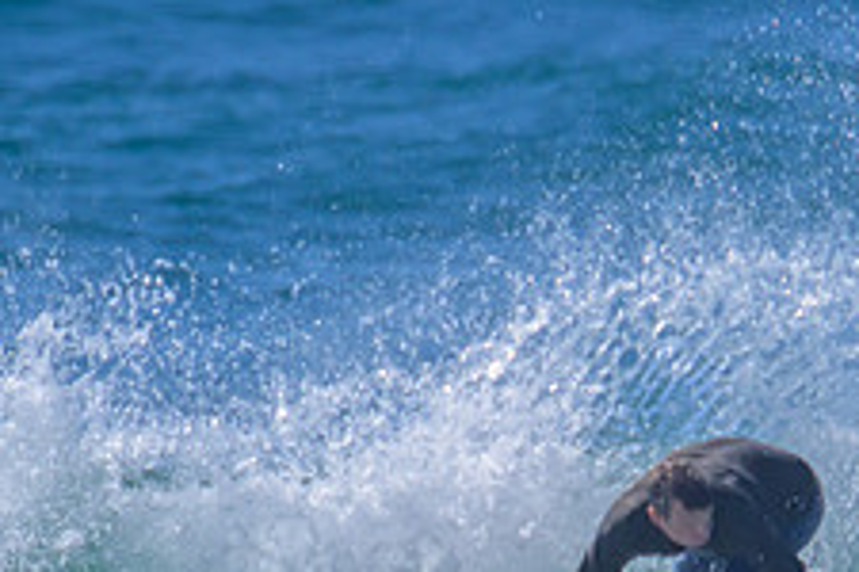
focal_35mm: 2568
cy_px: 658
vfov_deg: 0.5
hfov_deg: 0.8
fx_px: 61271
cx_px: 769
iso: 640
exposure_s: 1/2000
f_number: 11
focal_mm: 800
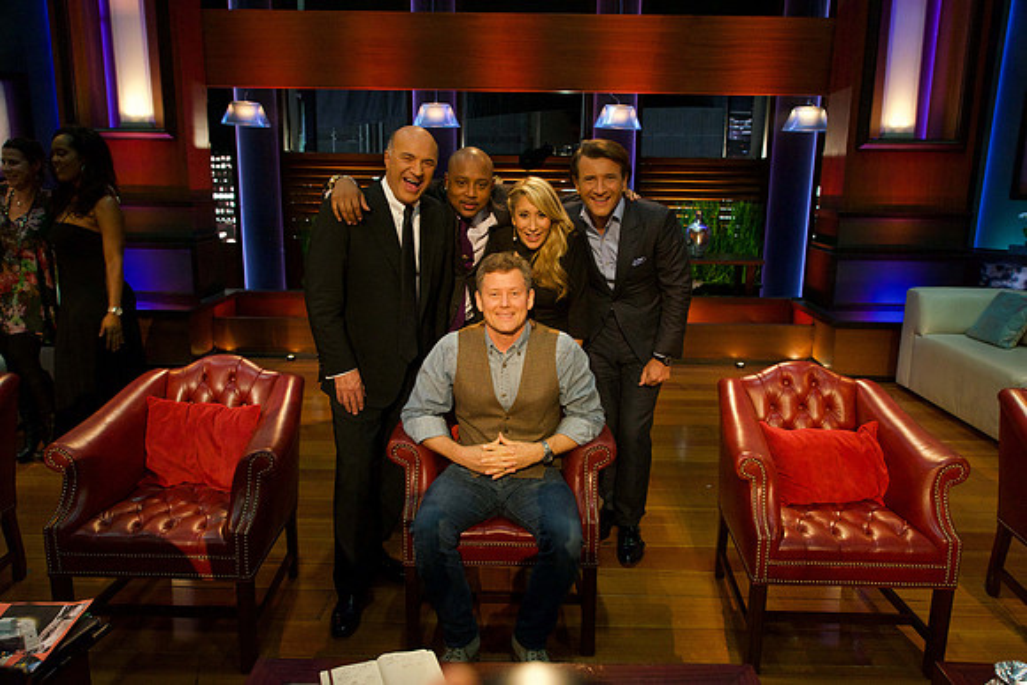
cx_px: 514
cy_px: 342
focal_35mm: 27
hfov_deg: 67.4
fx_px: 770
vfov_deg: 48.0
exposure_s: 1/80
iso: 6400
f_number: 4
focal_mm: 27
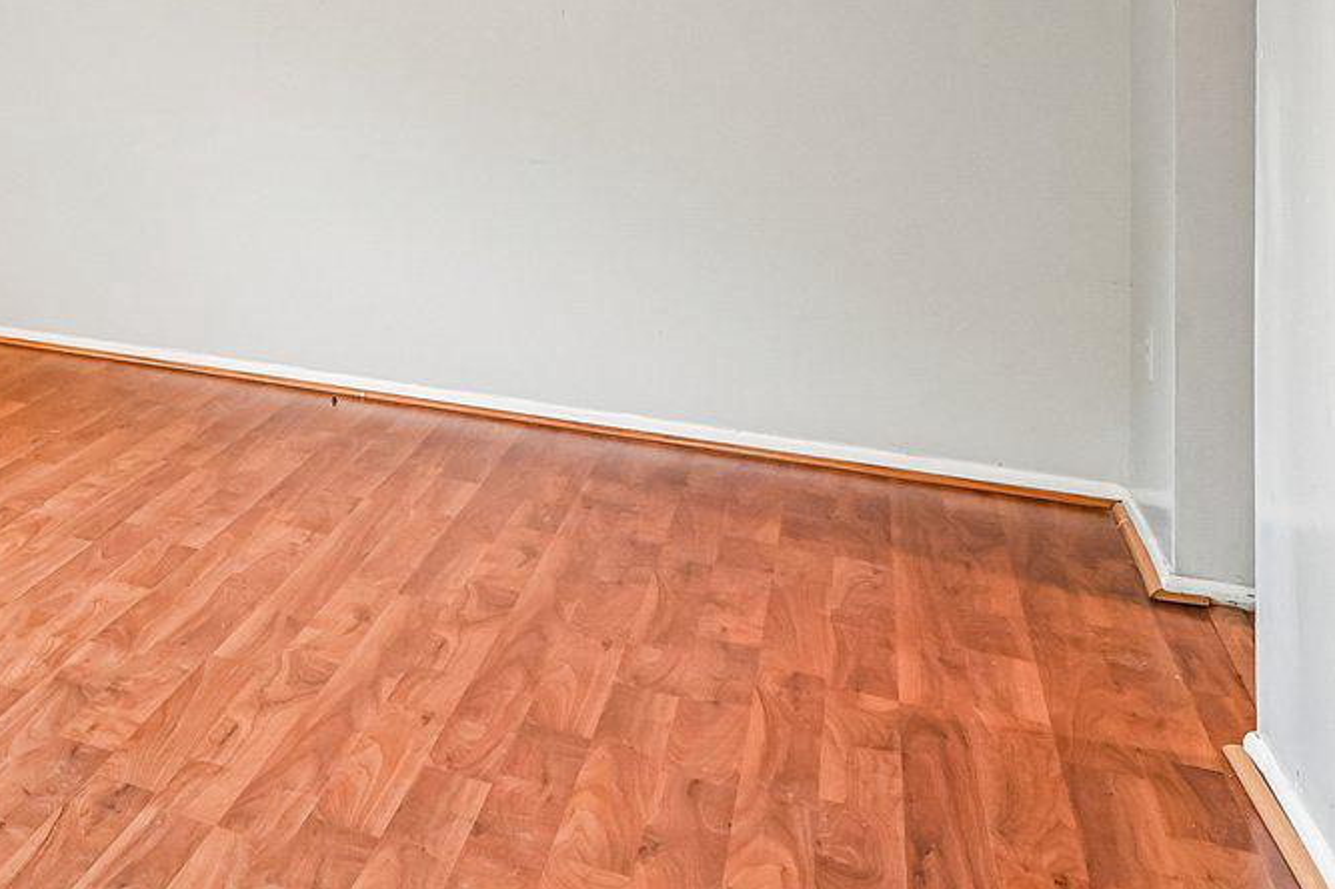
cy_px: -17
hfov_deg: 31.0
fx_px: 1594
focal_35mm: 43
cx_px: -532
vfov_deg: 29.0
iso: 160
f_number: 8
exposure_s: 1/15
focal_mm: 14
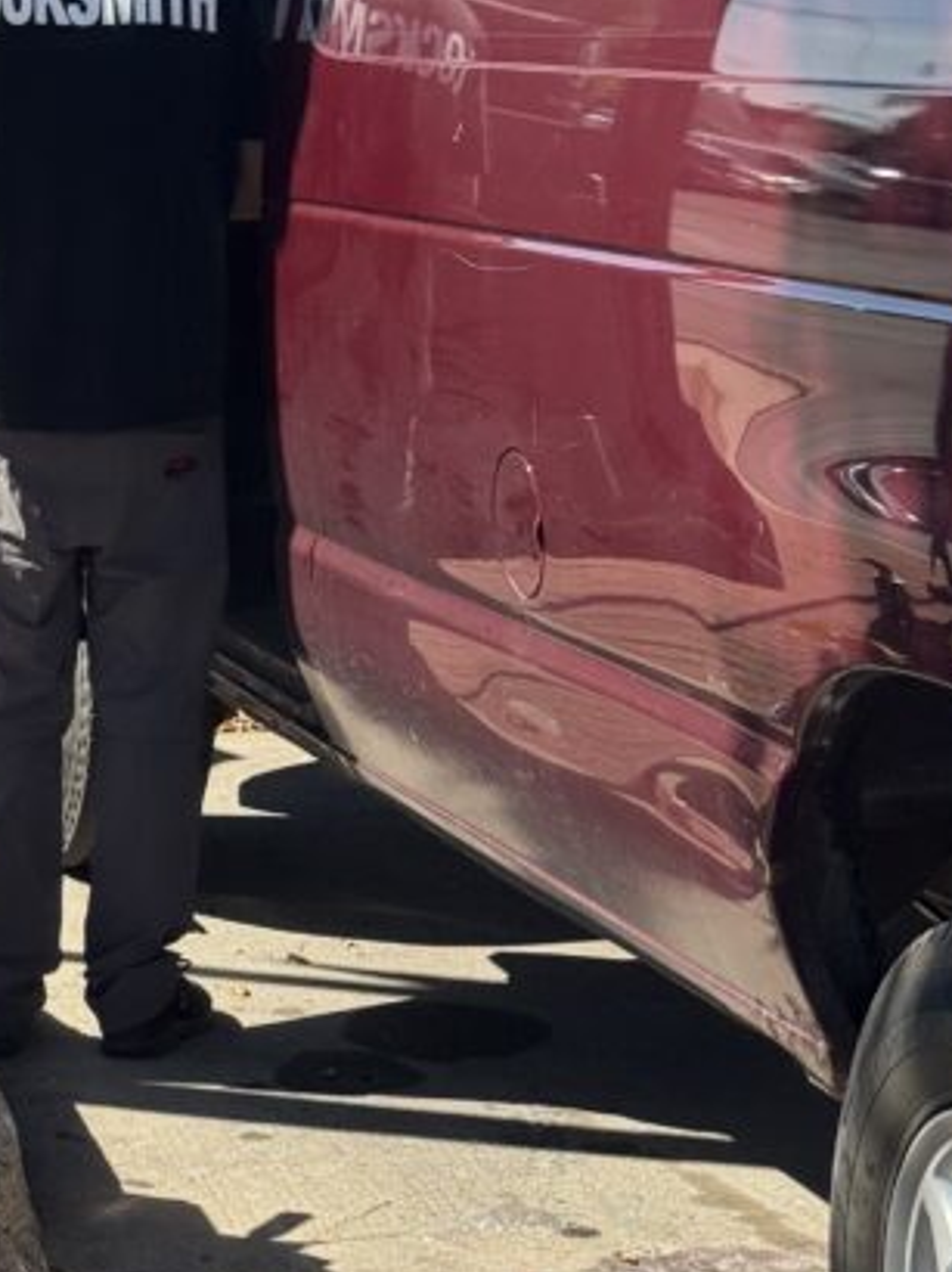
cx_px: 254
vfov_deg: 16.4
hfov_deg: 12.3
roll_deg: -1.0
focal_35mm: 120
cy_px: 769
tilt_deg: -17.0
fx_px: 4405
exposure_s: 1/1923
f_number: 1.78
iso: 64
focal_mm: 6.76
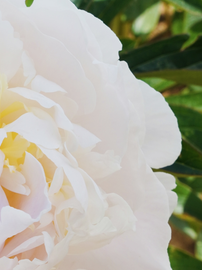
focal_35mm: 155
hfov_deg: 9.4
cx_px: -74
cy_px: 252
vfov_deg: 12.6
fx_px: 1205
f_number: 9
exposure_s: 1/125
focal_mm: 27
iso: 100
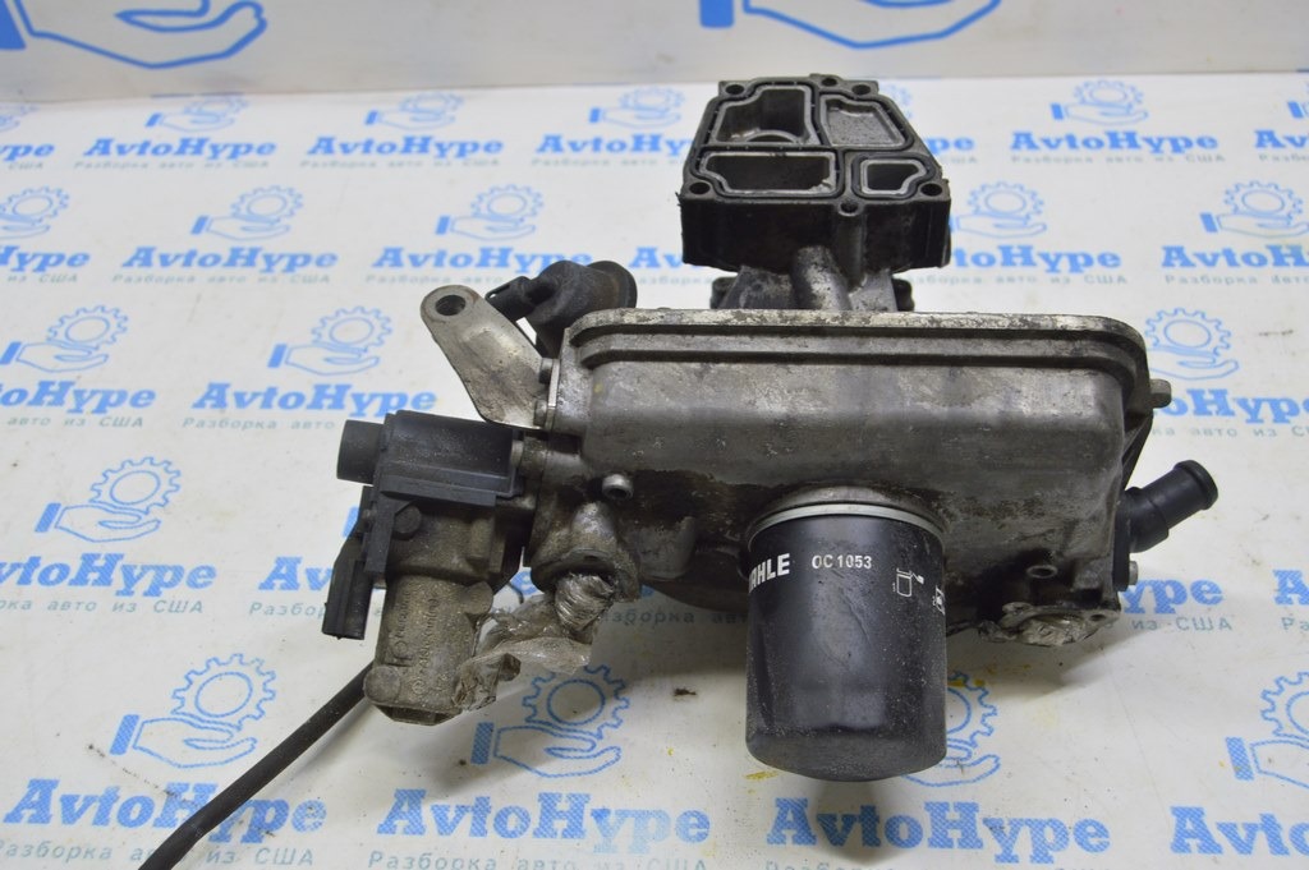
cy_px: 435
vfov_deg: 34.2
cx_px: 654
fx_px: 1417
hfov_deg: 49.6
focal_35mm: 39
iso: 400
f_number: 5.6
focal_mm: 26
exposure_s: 1/20
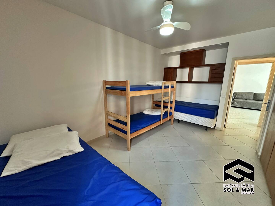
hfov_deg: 102.1
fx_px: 111
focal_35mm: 14
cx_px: 138
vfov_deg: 85.7
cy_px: 103
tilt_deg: -11.3
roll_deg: -0.8
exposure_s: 1/60
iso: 400
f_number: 2.2
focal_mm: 2.22
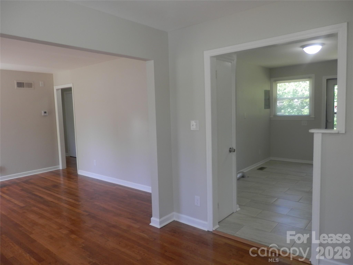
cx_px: 176
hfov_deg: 69.4
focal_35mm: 25
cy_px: 132
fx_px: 255
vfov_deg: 54.9
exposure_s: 1/30
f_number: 3
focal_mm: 4.5
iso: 80
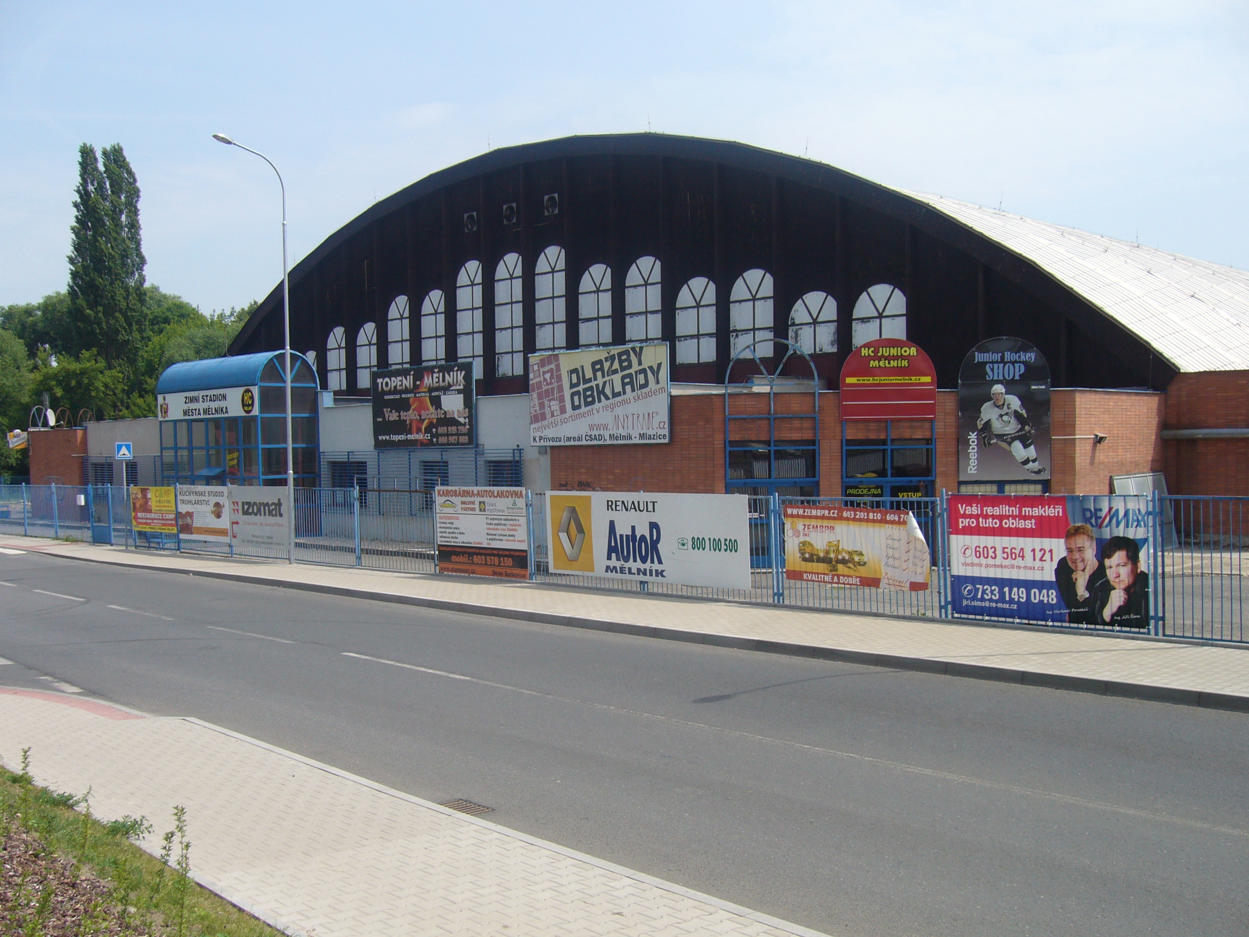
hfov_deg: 52.6
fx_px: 1263
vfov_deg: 40.7
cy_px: 468
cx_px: 624
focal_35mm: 35
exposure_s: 1/320
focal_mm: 5.8
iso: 80
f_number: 5.6
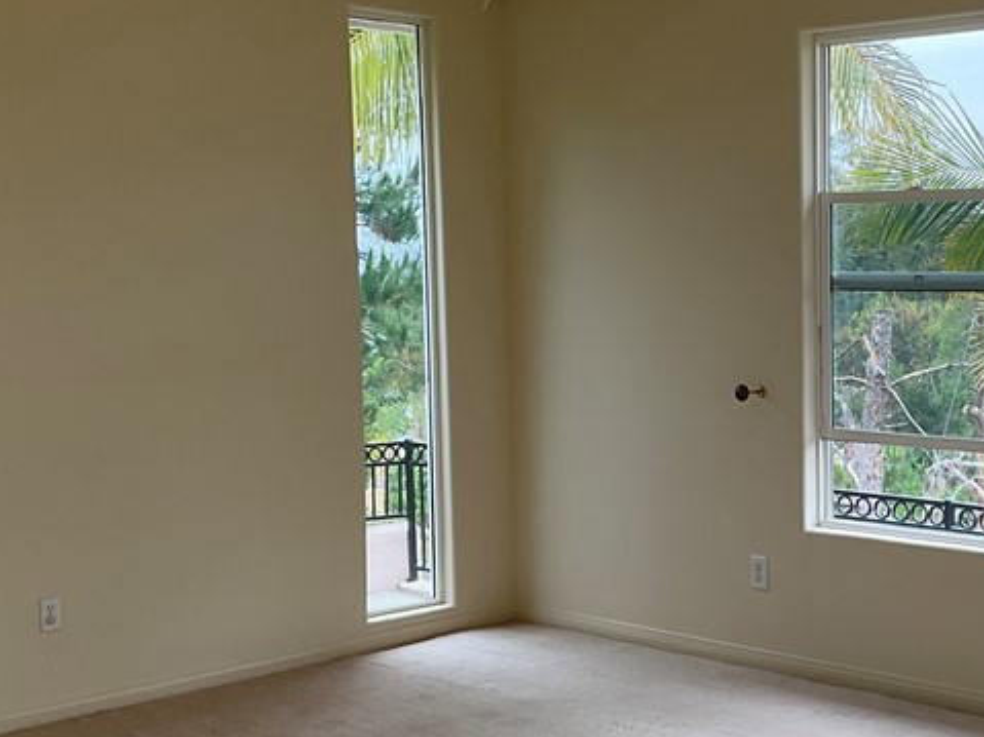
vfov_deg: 23.6
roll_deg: +0.6
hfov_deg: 30.5
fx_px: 1762
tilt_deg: -4.8
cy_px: 376
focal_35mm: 62
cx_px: 781
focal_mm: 3
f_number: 1.8
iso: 25
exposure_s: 1/120
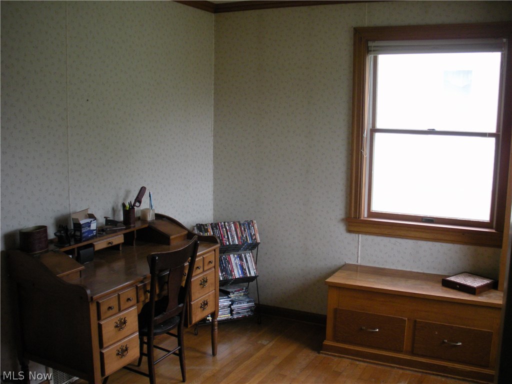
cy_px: 192
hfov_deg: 52.6
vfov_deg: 40.7
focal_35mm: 35
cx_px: 256
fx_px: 518
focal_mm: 6.3
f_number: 3.5
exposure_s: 1/66.6
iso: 270
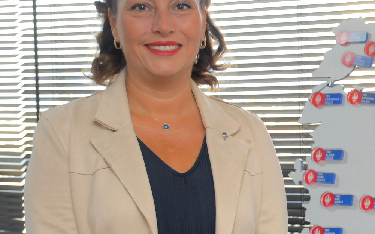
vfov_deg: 9.6
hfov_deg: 14.7
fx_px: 1390
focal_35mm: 136
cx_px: 482
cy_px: 188
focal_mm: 32
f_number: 5
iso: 200
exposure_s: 1/60
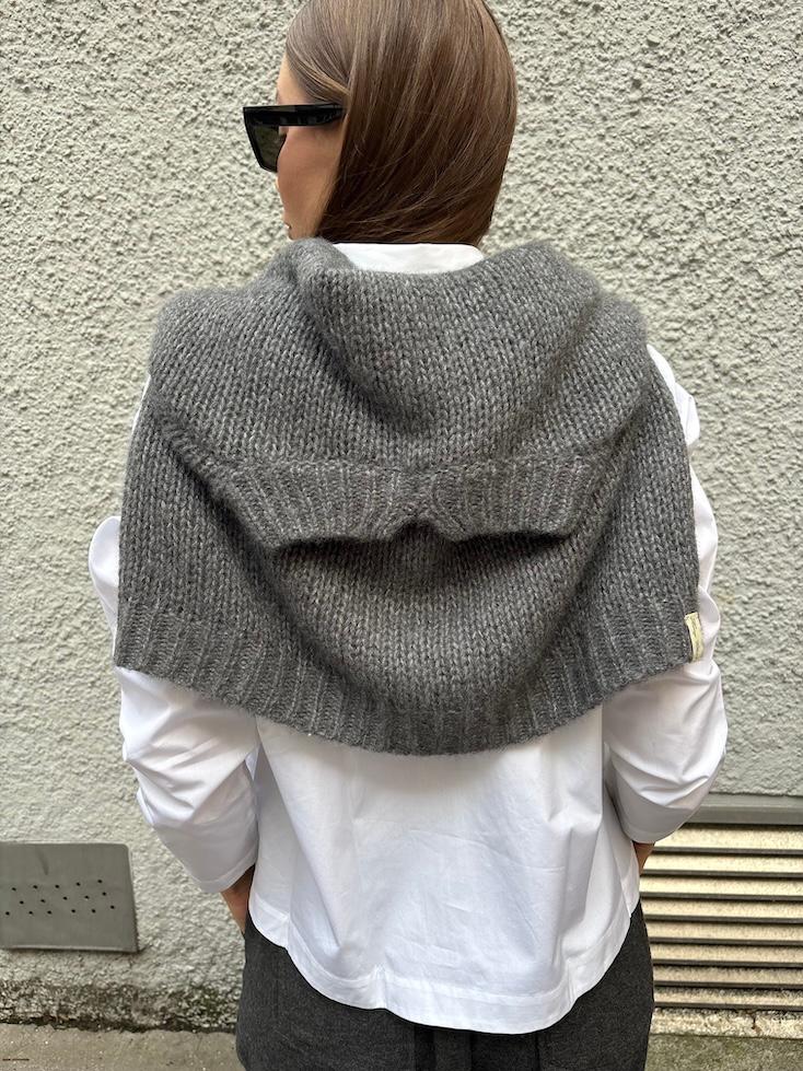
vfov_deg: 67.3
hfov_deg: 53.1
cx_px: 402
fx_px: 804
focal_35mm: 26
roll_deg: +2.4
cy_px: 536
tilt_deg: -11.7
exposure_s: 1/320
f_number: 1.6
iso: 40
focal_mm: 5.96
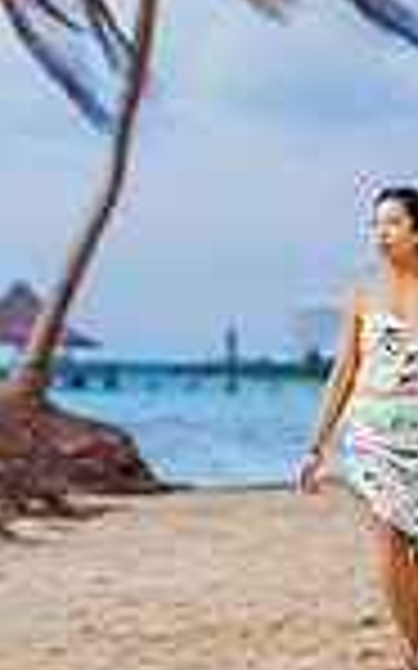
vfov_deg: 11.6
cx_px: 310
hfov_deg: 7.3
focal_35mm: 179
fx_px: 3266
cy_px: -40
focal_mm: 58
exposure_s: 1/5000
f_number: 1.8
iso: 640
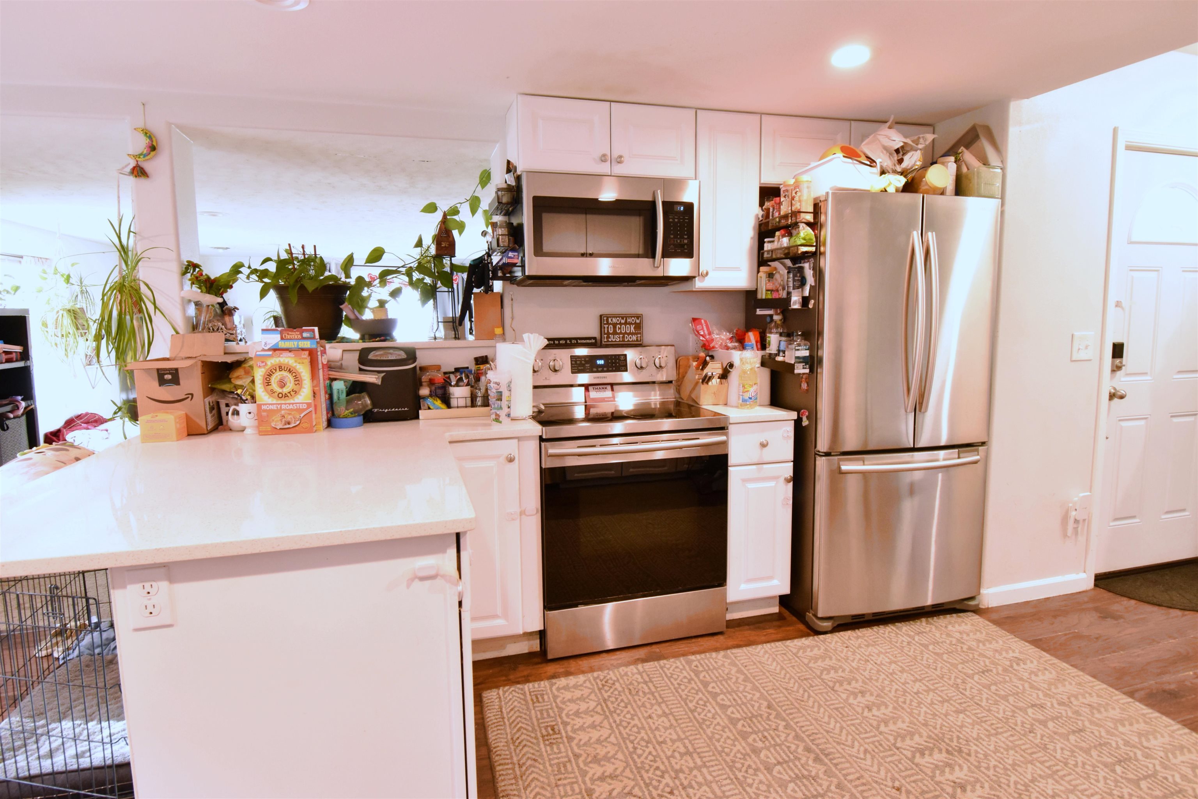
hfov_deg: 85.4
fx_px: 649
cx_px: 599
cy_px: 400
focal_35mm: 20
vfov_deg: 63.2
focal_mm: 13
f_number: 8
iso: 1600
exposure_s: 1/8
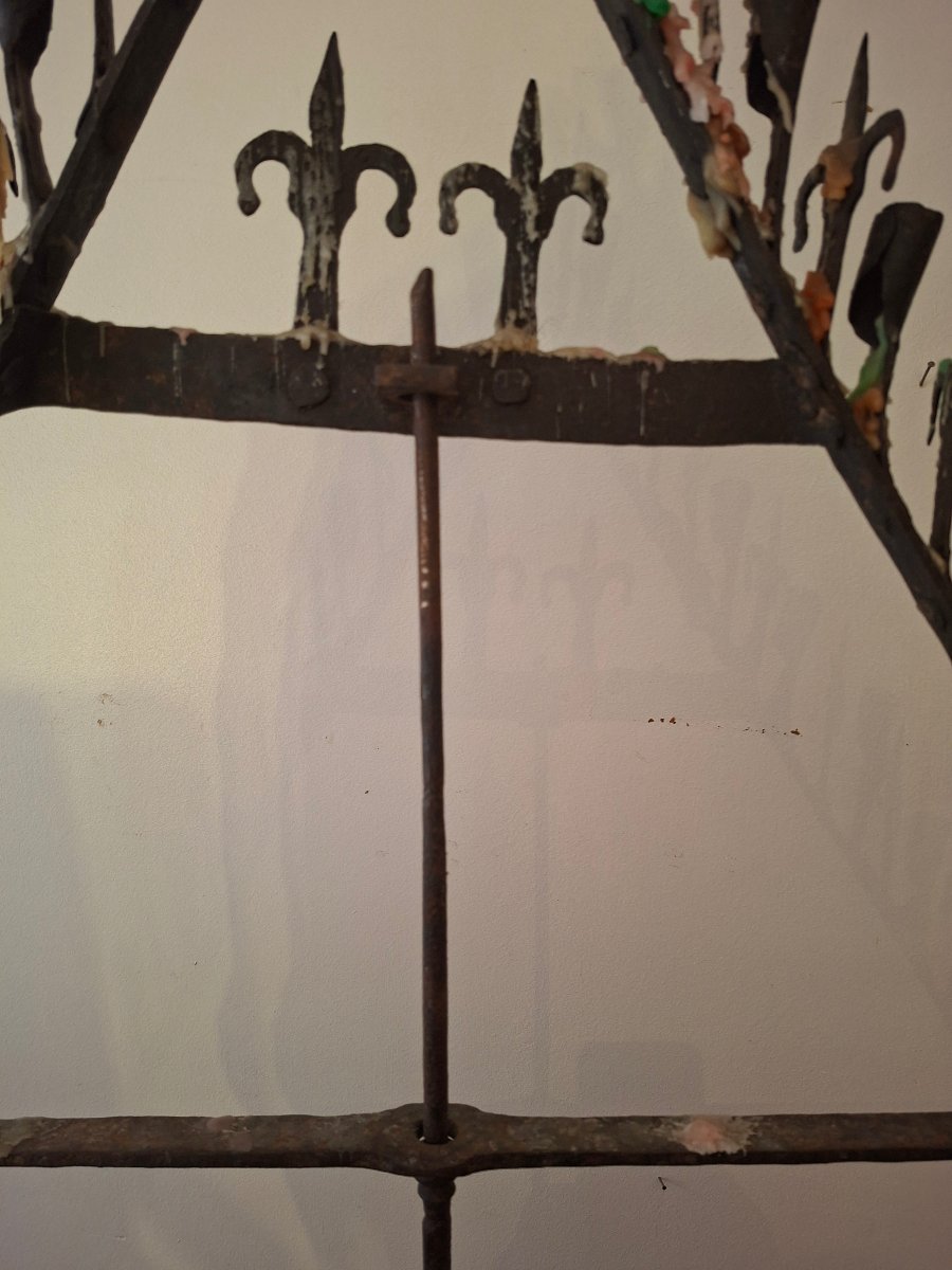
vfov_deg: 73.9
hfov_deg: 58.9
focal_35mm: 23
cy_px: 635
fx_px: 843
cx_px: 476
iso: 320
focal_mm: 5.54
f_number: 1.8
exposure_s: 1/33
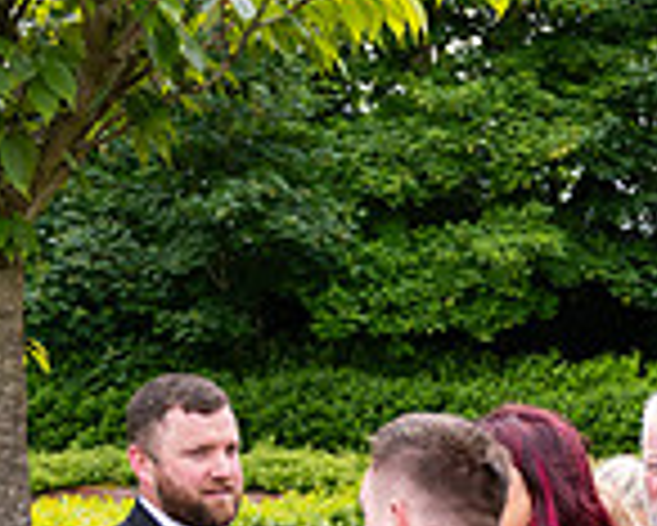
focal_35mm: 108
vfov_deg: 13.3
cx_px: 891
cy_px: 843
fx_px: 2101
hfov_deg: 16.6
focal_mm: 29
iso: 250
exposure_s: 1/1600
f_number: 3.5
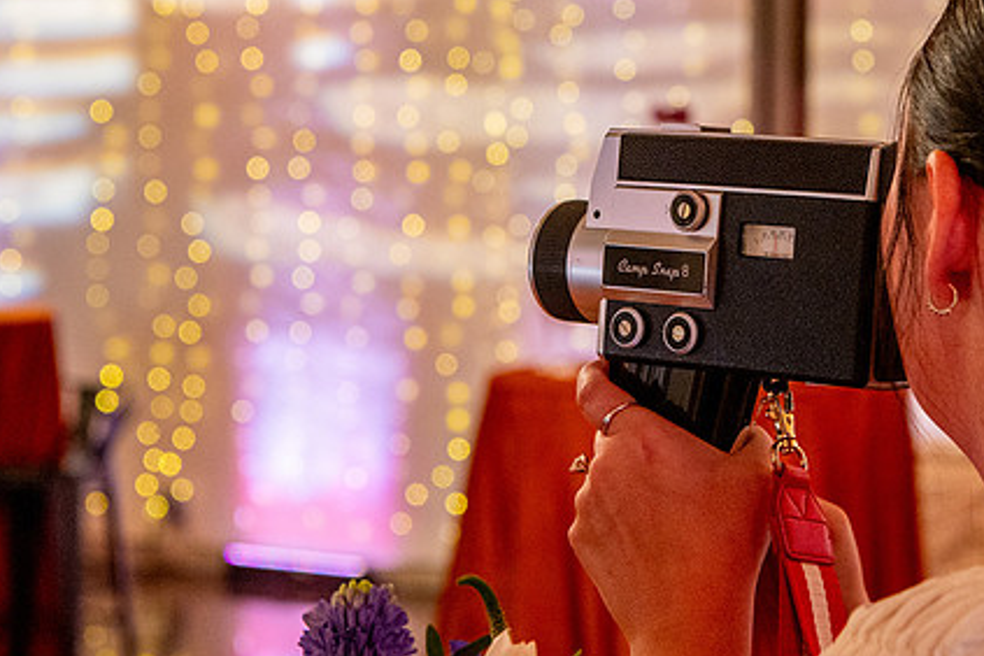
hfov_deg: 19.2
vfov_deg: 12.9
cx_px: 723
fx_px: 2897
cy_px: 253
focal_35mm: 106
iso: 2500
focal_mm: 52
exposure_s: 1/100
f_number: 5
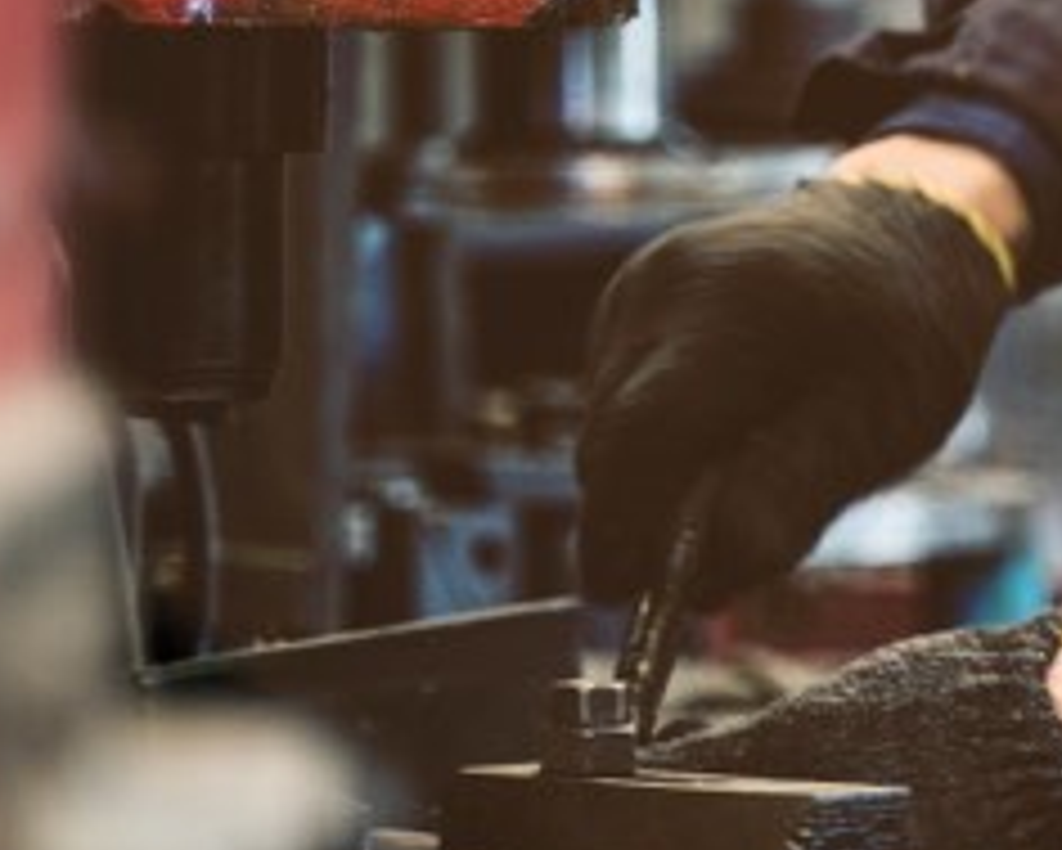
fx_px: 11257
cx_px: 846
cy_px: -27
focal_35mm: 358
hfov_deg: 5.4
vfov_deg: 4.3
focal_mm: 75
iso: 400
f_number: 2.8
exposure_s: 1/25
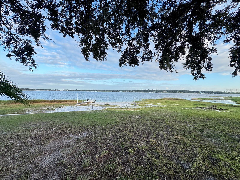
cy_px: 90
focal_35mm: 14
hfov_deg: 102.1
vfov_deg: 85.7
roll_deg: -1.3
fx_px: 97
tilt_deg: +1.6
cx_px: 120
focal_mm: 2.22
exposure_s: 1/167
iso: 40
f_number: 2.2
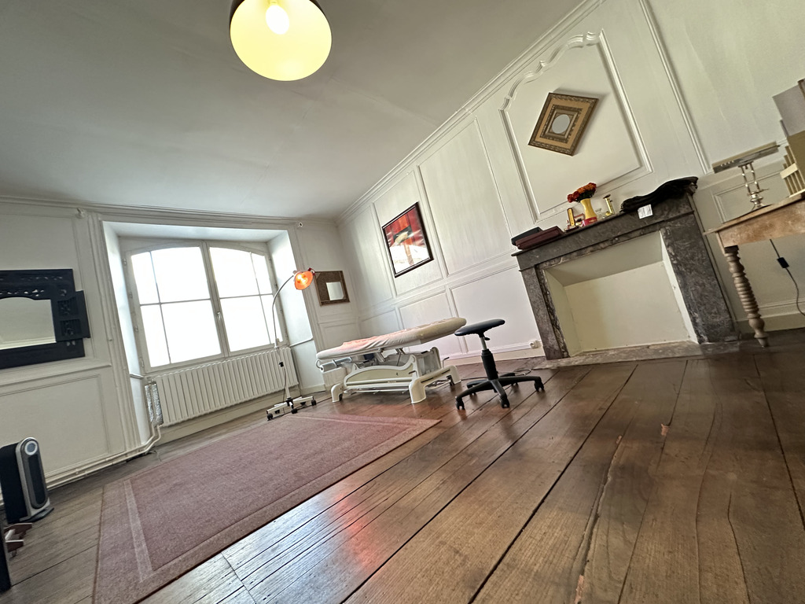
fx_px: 326
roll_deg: +14.3
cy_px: 302
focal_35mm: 14
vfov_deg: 85.7
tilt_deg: +5.6
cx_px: 402
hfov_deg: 102.1
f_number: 2.2
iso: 640
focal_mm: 2.22
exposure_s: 1/50
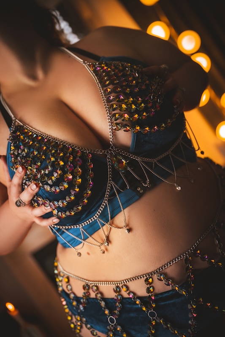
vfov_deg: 38.2
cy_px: 168
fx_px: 488
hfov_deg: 26.0
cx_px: 112
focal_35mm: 52
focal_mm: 52
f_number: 2.8
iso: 800
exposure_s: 1/160
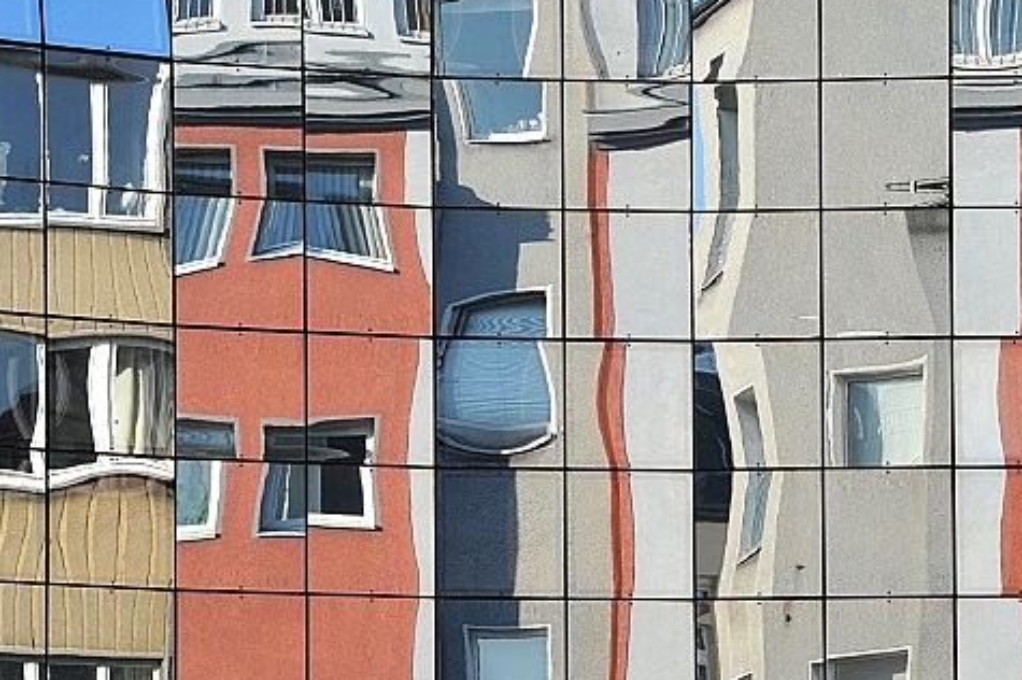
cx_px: 678
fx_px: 6269
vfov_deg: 6.2
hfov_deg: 9.3
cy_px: 617
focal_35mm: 221
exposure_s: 1/100
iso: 400
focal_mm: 105
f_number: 13
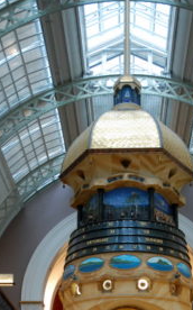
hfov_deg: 17.3
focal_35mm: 75
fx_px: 632
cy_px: 276
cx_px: 126
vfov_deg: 26.6
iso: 800
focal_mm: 27
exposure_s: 1/25
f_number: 3.8
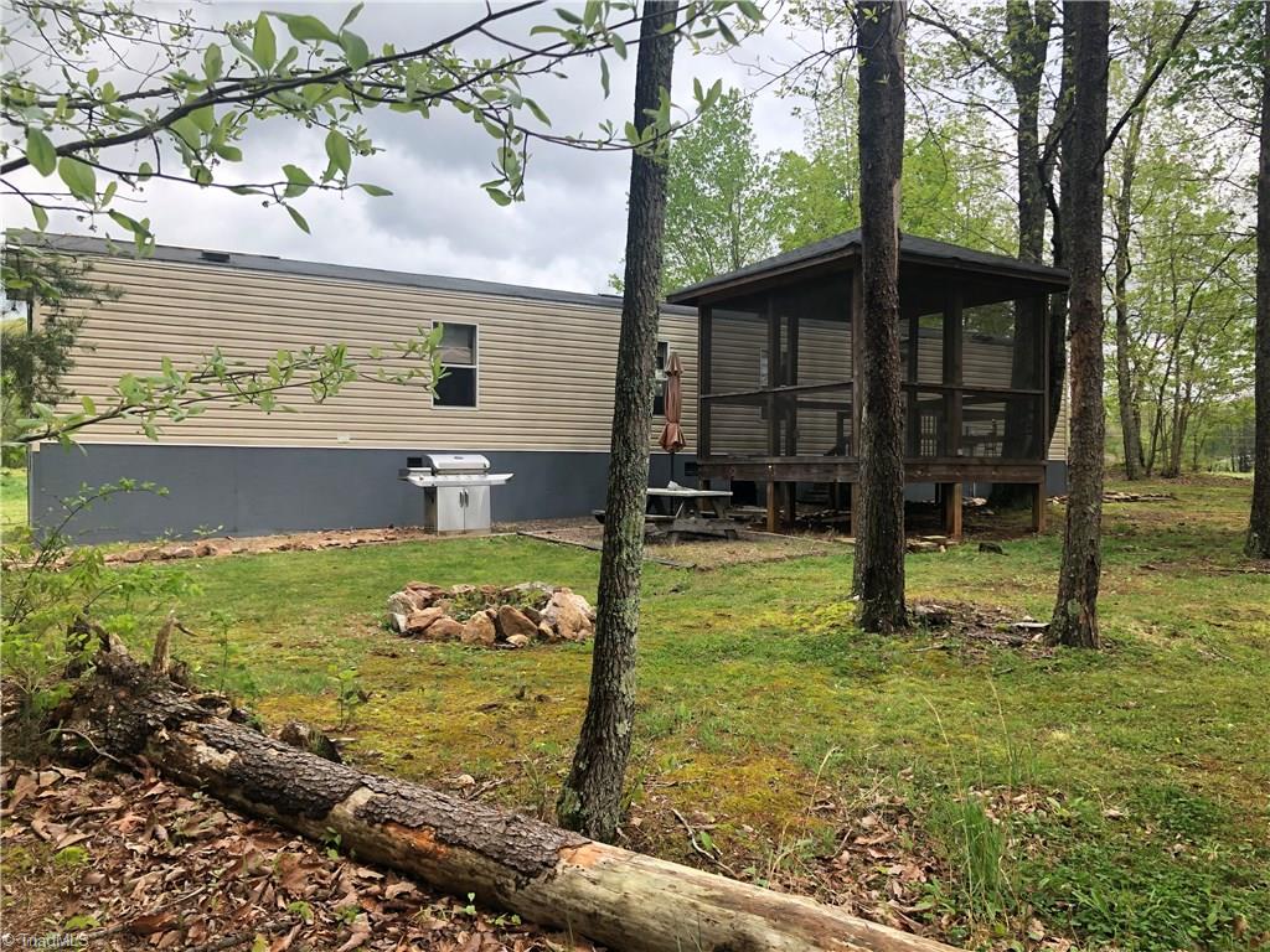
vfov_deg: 49.7
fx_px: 1027
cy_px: 476
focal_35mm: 28
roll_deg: +0.4
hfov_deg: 63.4
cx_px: 635
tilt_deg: -0.6
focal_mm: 3.99
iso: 20
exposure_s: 1/539
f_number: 1.8
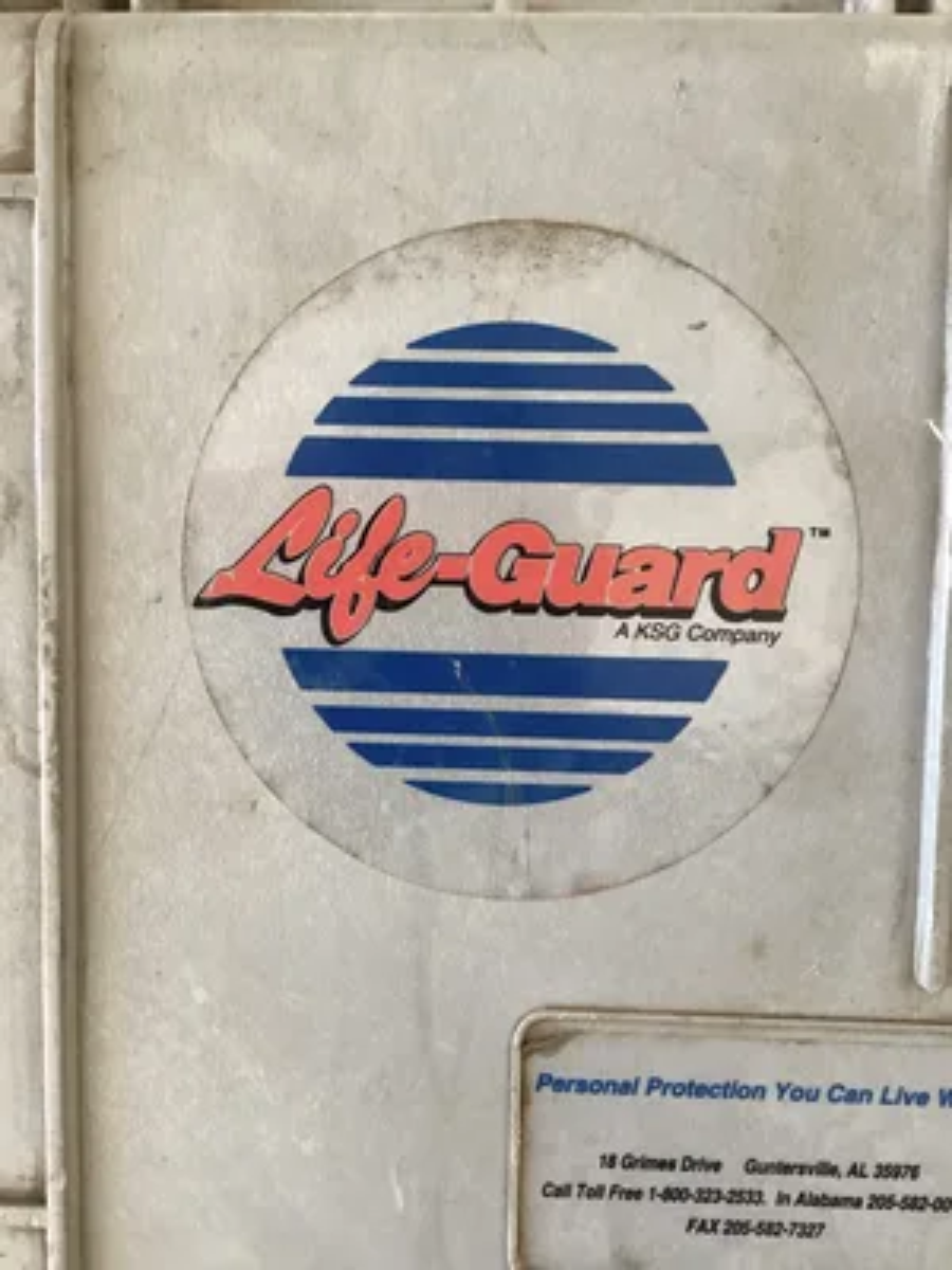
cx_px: 476
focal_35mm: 31
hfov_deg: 45.4
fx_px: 1137
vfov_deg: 58.4
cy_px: 635
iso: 160
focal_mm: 3.3
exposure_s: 1/50
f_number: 2.4
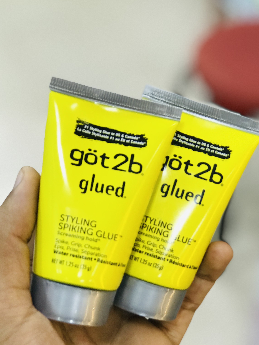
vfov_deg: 25.6
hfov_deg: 19.4
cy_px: 191
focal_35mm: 76
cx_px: 162
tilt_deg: -42.7
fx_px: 758
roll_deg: -0.1
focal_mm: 6.6
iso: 50
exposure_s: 1/50
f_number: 2.8
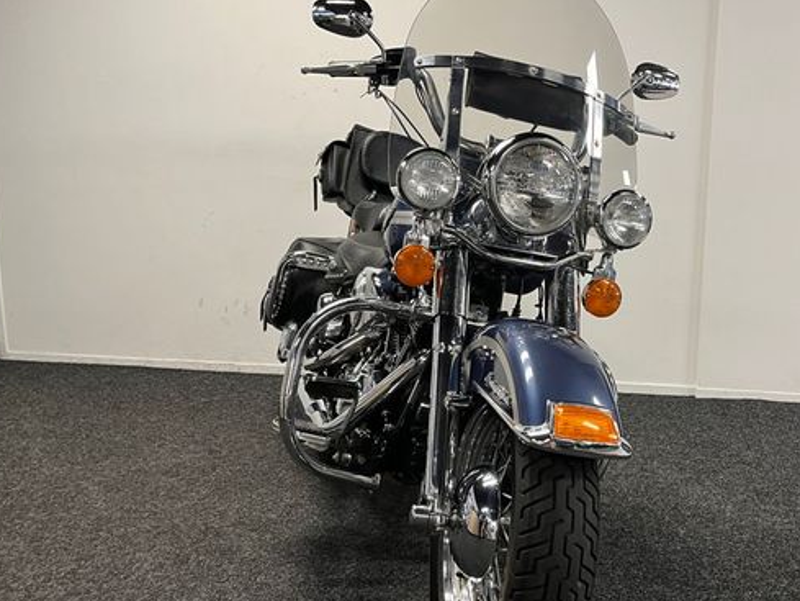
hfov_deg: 53.3
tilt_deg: -9.5
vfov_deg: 41.8
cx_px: 502
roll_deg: -0.7
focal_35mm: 34
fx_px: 786
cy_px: 324
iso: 100
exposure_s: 1/50
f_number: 1.6
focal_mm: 5.1
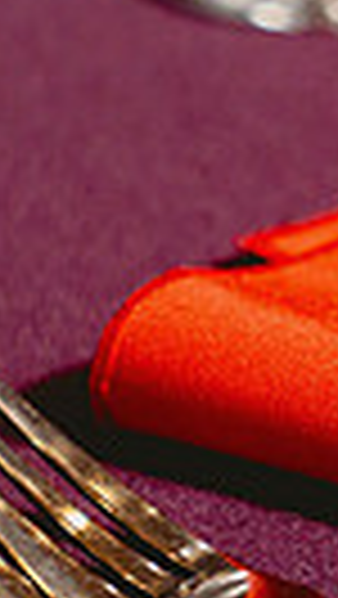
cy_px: 299
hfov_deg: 3.6
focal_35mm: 320
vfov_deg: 6.7
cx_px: 1248
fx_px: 5089
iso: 400
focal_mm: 70
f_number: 4
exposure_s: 1/125
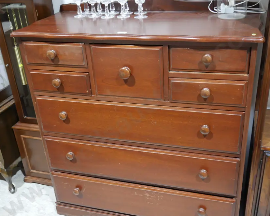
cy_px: 114
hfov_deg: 44.8
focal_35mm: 41
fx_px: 328
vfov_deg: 36.5
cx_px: 139
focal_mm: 17
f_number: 4
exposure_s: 1/60
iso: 1000
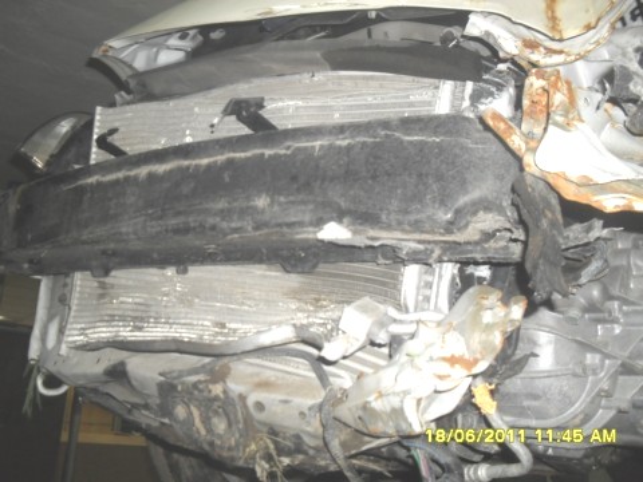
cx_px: 322
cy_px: 241
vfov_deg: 40.7
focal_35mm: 35
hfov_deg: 52.6
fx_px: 650
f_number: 3.2
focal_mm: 6.3
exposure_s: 1/45
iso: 200
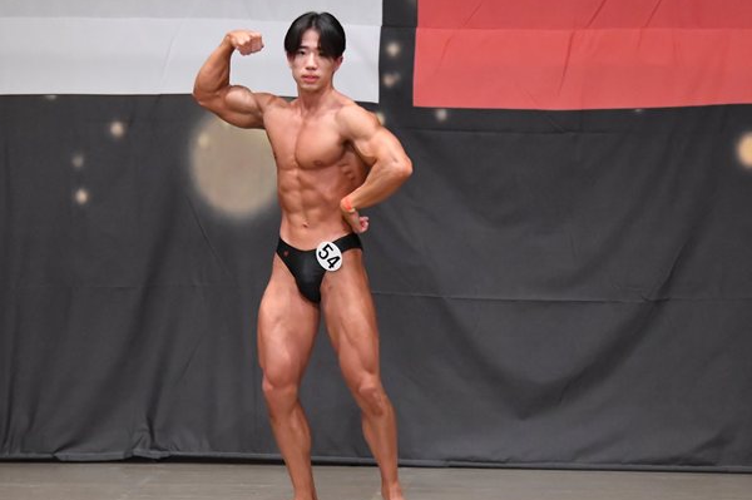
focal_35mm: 261
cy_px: 269
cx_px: 345
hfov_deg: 7.9
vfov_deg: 5.3
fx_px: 5447
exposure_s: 1/400
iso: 6400
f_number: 5.6
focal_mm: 135
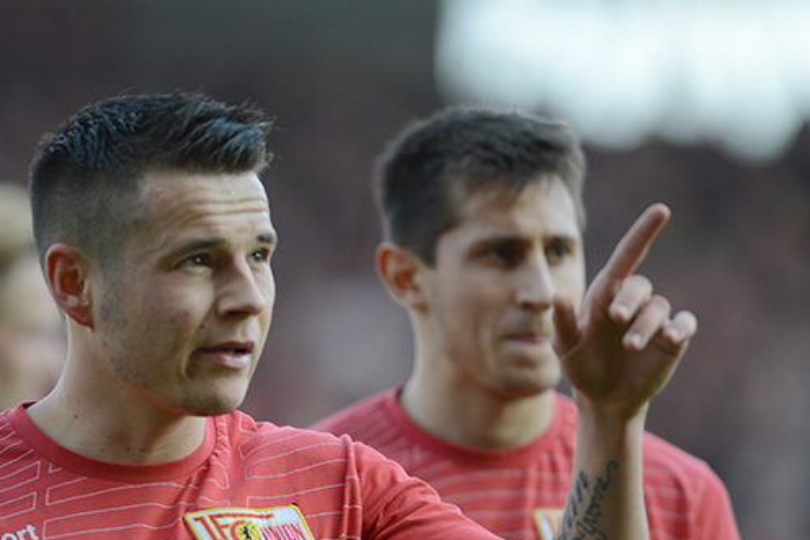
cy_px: 476
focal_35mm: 544
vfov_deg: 2.5
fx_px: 12243
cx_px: 248
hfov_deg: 3.8
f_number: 2.8
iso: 200
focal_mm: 300
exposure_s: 1/800
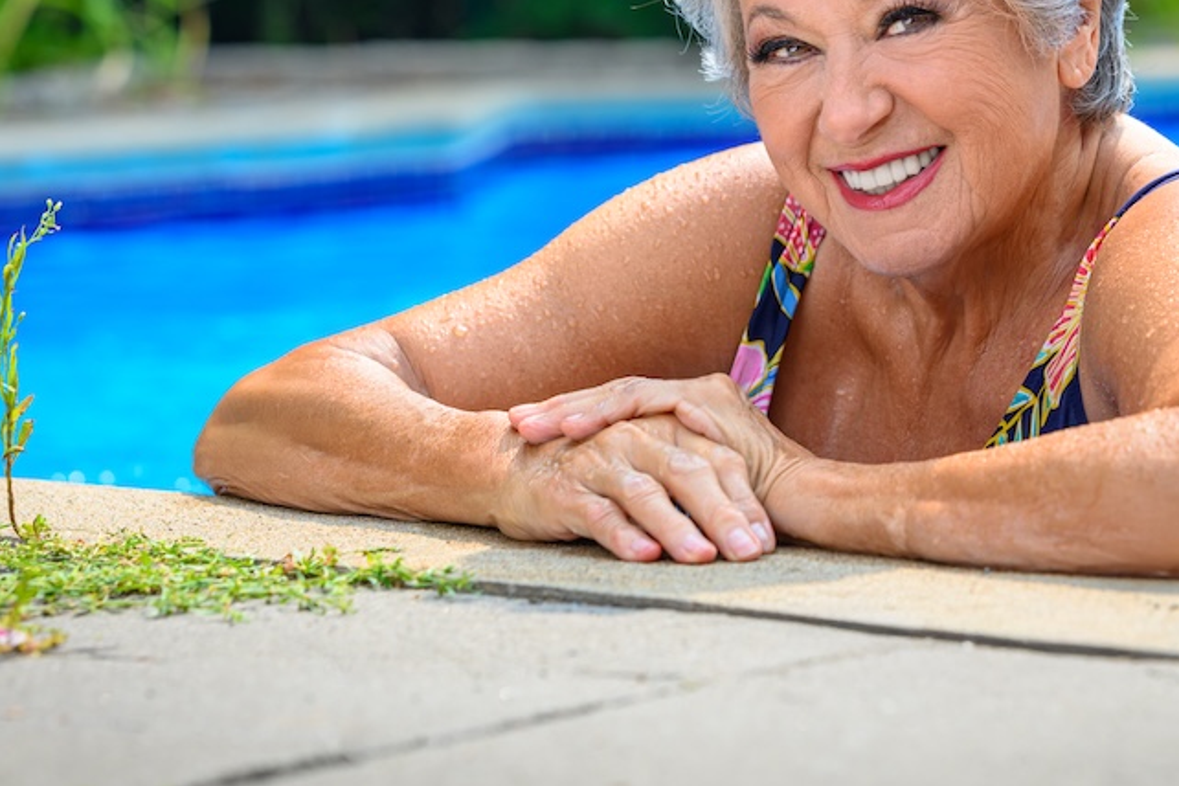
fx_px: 5207
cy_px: 70
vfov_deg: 8.6
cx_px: 764
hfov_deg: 12.9
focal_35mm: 159
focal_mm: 85
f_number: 4
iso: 80
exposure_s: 1/250
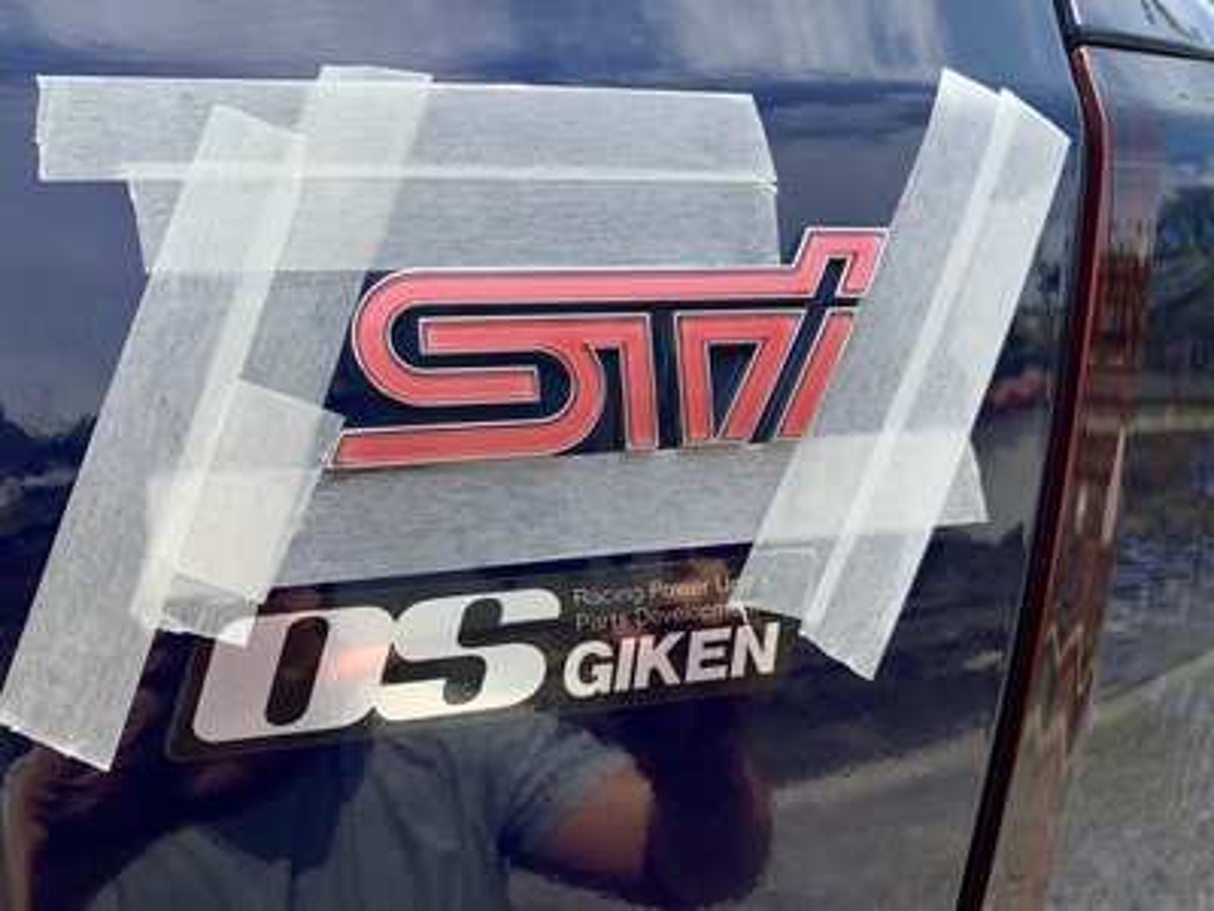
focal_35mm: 26
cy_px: 456
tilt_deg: -5.9
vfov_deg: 53.1
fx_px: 912
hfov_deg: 67.3
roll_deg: +1.6
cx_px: 607
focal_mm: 4.25
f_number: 1.8
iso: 25
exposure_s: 1/1250
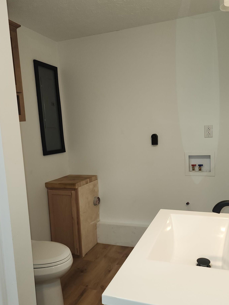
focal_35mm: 29
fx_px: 256
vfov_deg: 61.6
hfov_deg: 48.1
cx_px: 130
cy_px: 160
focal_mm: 6.4
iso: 64
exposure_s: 1/60
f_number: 1.8
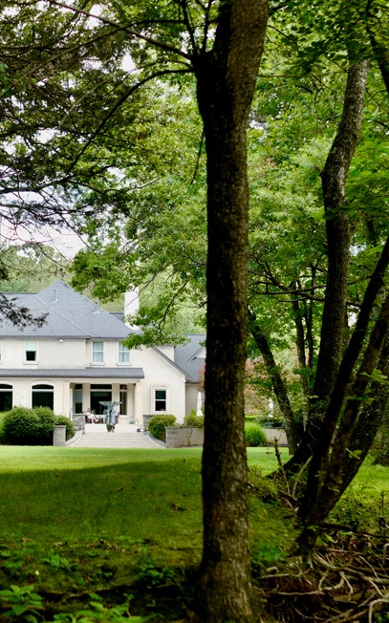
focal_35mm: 90
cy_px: 278
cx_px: -1
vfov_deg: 23.0
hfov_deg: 14.3
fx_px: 1528
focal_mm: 35
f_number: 2.8
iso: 100
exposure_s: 1/125
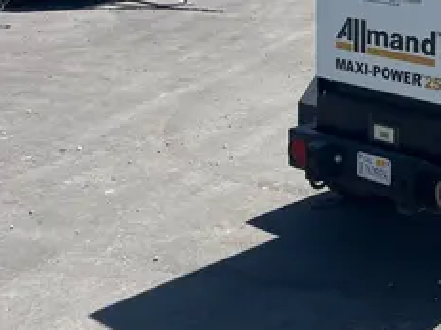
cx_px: 493
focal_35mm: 62
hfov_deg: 28.2
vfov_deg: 23.0
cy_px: 26
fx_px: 789
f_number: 1.6
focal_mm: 5.1
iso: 50
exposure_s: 1/3876
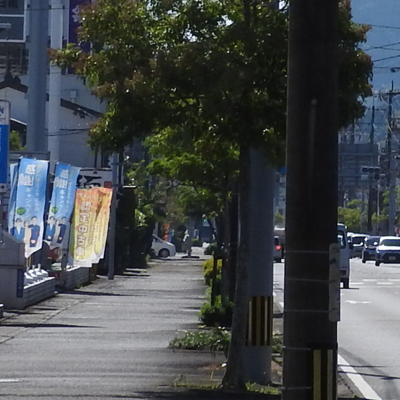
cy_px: -149
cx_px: 931
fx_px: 5635
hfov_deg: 4.0
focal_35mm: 431
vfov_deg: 4.1
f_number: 4.5
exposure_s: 1/1250
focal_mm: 14.3
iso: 100
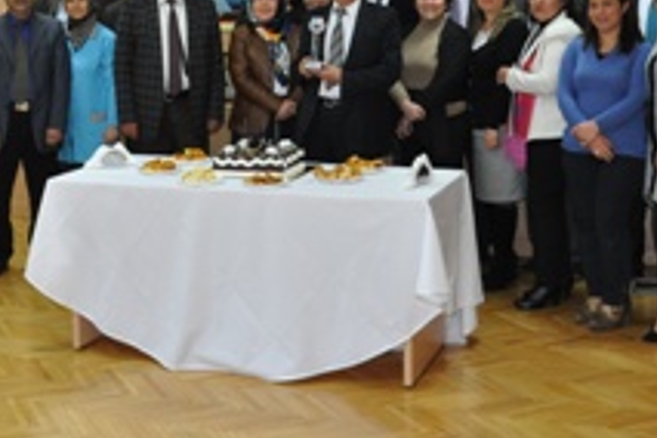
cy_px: 15
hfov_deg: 31.8
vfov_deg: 21.0
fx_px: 1150
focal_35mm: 63
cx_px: 262
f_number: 3.8
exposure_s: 1/80
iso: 800
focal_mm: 20
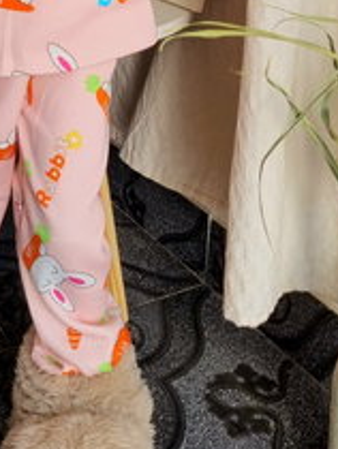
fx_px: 858
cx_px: 45
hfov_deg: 21.9
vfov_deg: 26.9
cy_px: -50
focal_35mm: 66
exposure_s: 1/108
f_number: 1.8
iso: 50
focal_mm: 5.4
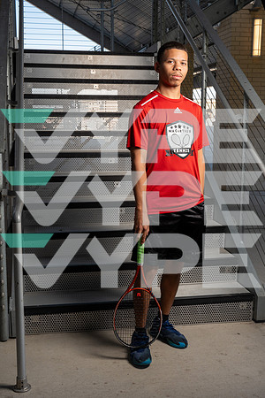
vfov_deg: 41.9
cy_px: 199
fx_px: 519
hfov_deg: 28.6
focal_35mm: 47
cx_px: 132
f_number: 8
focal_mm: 47
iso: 250
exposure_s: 1/250
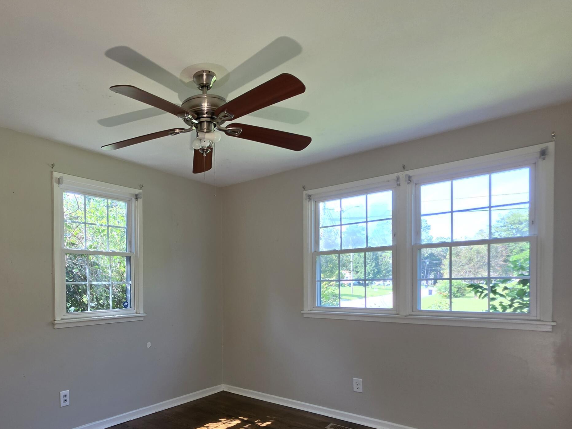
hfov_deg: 76.2
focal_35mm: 21
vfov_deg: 61.5
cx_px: 185
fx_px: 347
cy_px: 294
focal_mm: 2.2
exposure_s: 1/50
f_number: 1.9
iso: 25
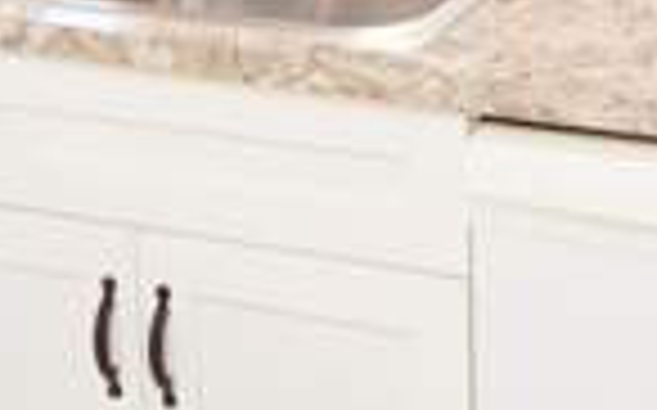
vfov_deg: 14.0
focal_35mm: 87
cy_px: -210
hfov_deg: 23.2
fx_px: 1557
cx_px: 603
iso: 140
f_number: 3.1
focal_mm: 4.5
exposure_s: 1/30
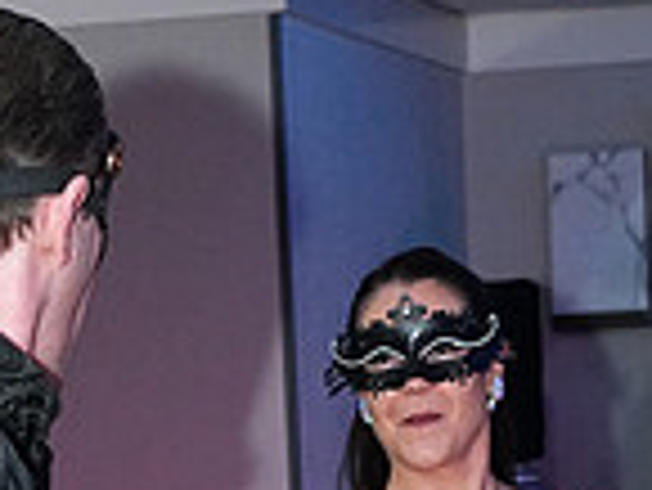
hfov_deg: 10.7
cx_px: 236
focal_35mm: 185
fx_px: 3487
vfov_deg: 7.7
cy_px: 958
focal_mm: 48
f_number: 5
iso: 5000
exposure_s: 1/250
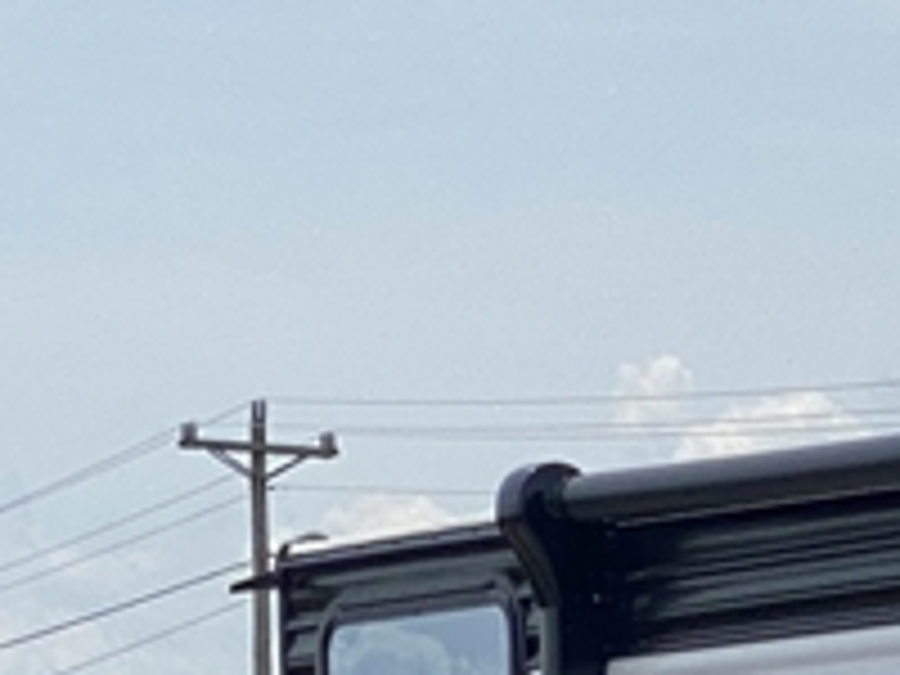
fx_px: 8112
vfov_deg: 4.7
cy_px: 1552
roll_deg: +0.5
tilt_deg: -3.0
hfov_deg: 6.1
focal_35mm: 312
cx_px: 2174
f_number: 2
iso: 20
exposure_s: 1/2083
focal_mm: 6
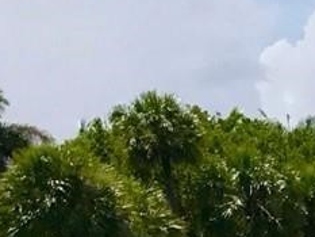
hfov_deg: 8.7
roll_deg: +4.0
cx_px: 906
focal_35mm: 192
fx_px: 1748
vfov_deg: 7.2
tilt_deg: -11.1
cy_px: 622
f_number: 1.8
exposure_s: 1/2457
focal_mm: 3.99
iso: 20
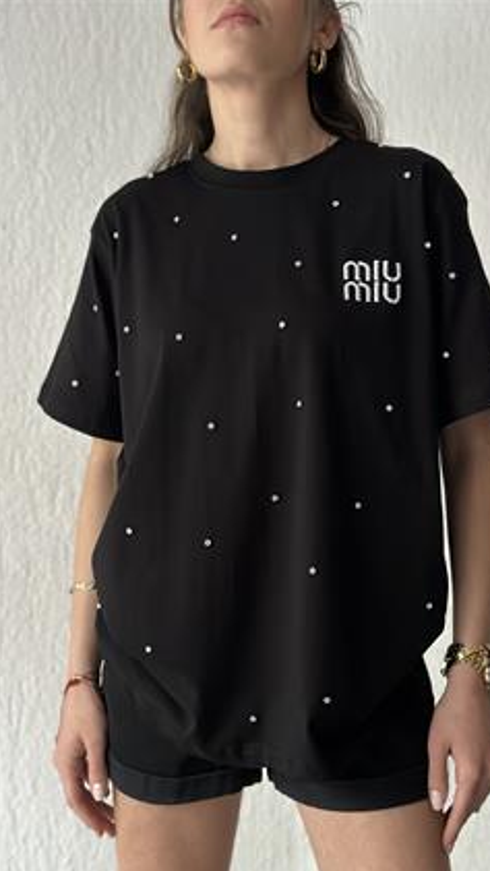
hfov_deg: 22.6
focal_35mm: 53
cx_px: 289
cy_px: 439
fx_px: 1223
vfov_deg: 39.2
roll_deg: +0.7
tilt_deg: +0.6
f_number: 1.78
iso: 800
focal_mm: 6.86
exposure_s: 1/40
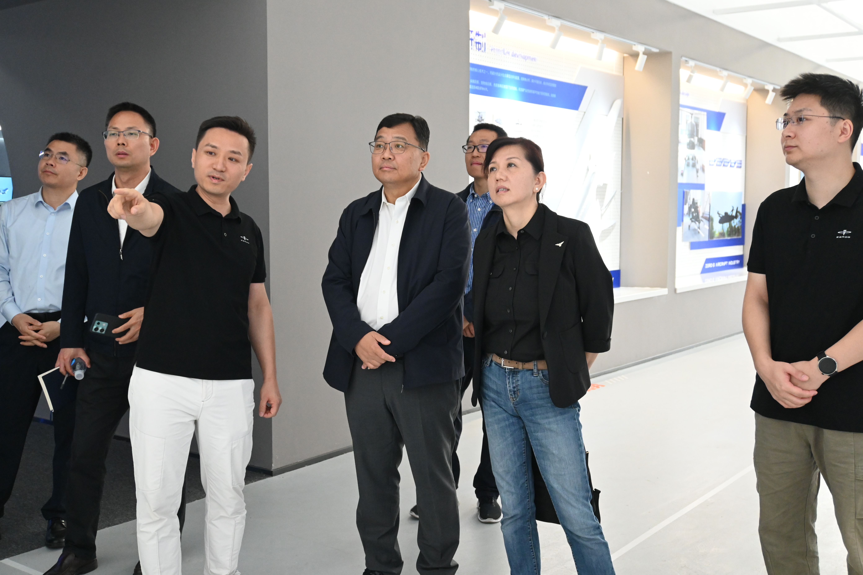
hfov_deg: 49.6
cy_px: 288
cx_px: 432
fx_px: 935
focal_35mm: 39
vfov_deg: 34.2
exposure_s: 1/125
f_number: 4.5
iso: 2800
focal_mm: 26
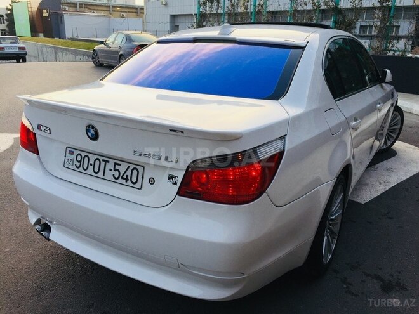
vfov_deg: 48.2
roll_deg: -1.9
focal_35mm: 29
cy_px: 157
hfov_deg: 61.7
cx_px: 210
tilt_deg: -18.6
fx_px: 351
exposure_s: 1/291
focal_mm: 4.15
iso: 32
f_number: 2.2
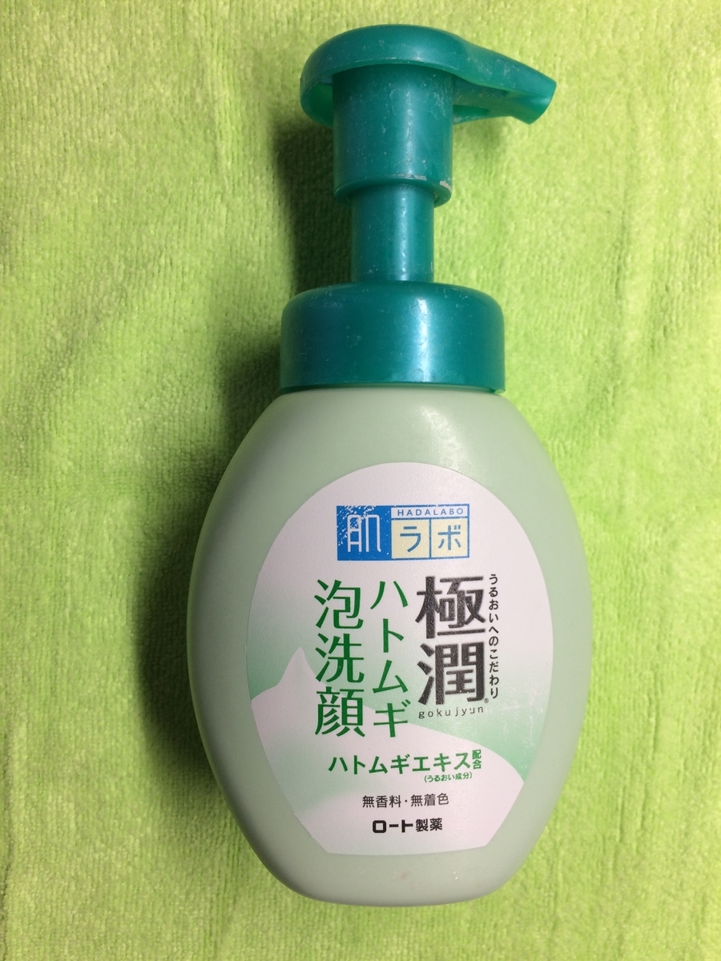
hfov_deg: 48.2
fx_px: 805
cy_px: 480
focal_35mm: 29
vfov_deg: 61.7
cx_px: 360
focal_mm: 4.15
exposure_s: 1/100
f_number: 2.2
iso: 40
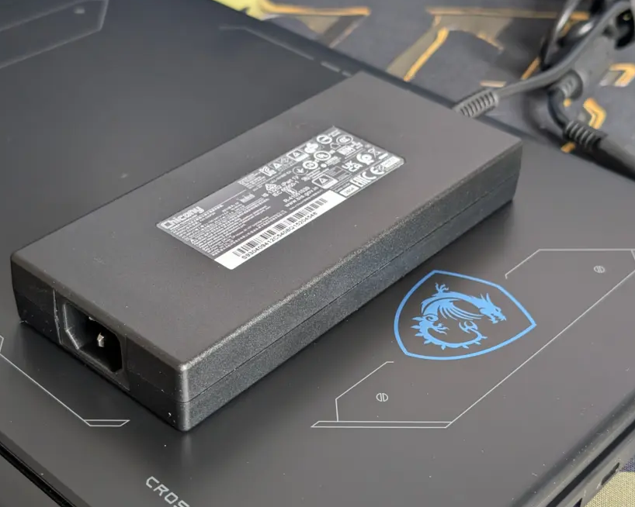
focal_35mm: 56
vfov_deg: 27.1
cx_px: 278
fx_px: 1052
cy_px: 265
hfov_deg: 33.5
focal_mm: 6.9
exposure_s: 1/58.7
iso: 111
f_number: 1.68
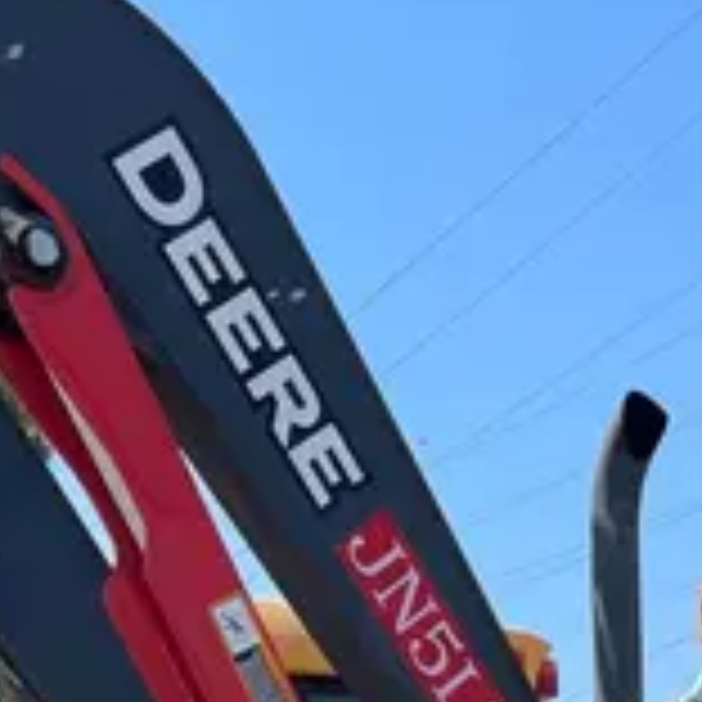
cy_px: 1294
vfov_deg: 14.1
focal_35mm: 108
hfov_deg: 16.0
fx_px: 2478
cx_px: 608
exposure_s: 1/1642
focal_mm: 4.2
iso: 32
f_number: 1.6
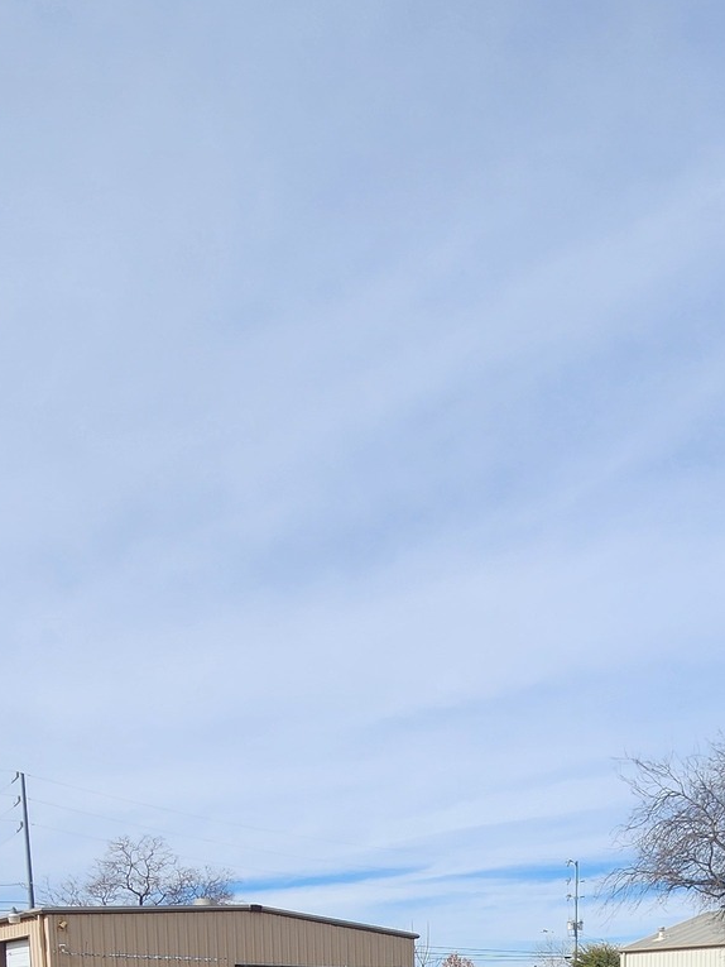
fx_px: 949
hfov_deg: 40.0
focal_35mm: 34
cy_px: 1139
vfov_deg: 39.9
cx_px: 585
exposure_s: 1/1809
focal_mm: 2.2
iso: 50
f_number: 2.2
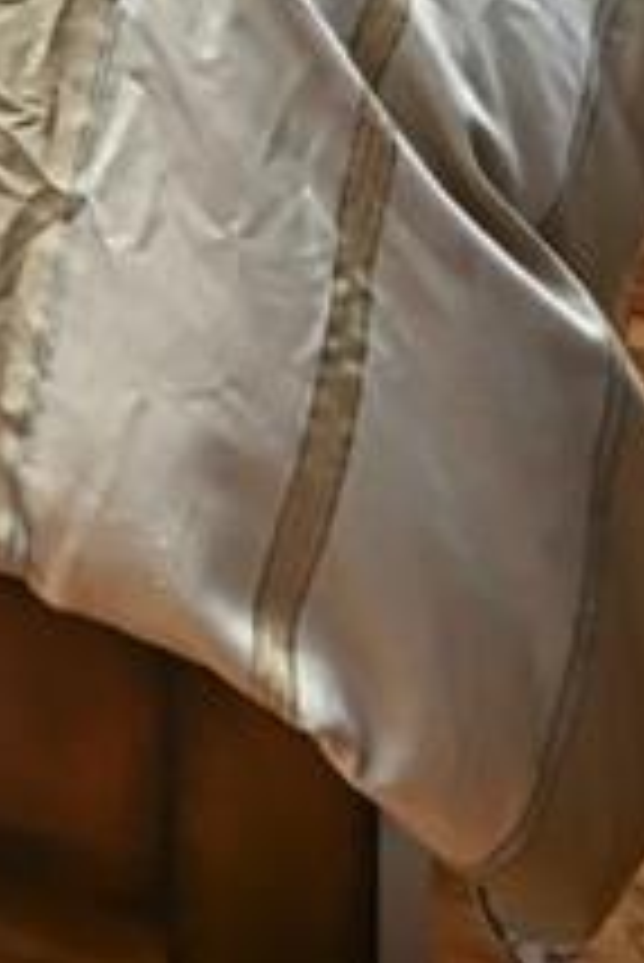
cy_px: -567
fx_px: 1795
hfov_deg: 18.9
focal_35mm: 67
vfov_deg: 22.9
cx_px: -194
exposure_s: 1/10
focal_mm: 14
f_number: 8
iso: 800
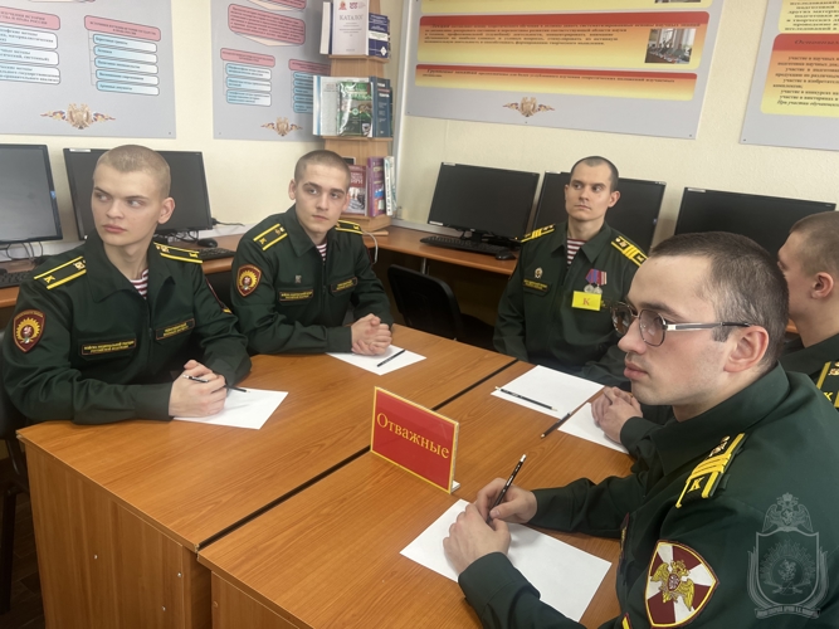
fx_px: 630
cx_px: 420
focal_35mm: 26
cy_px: 314
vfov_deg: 53.0
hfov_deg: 67.3
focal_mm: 5.7
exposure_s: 1/121
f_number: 1.5
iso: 125
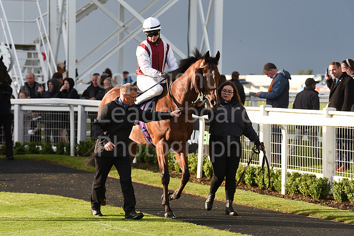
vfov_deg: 8.6
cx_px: 177
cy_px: 118
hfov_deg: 12.8
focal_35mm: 160
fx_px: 1574
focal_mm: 160
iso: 800
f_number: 5.6
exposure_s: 1/1600
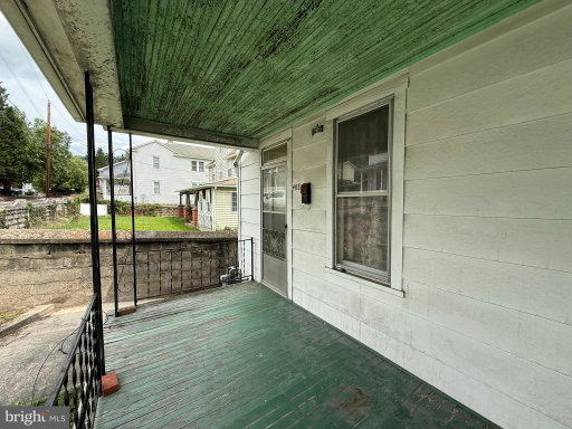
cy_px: 214
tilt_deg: -1.9
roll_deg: -0.1
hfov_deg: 102.1
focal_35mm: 14
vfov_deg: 85.7
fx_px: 231
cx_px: 286
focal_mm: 2.22
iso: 50
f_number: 2.2
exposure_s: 1/841
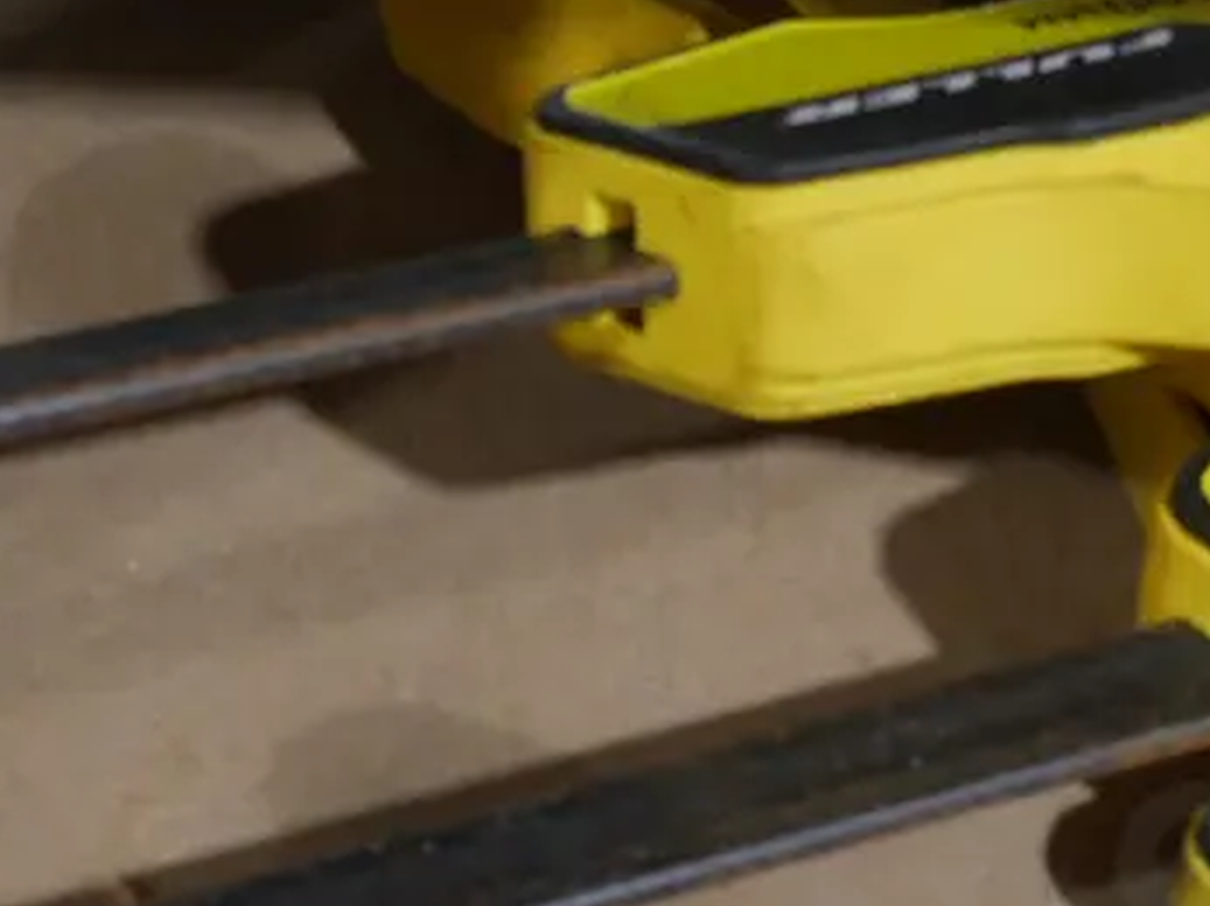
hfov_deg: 12.7
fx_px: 5379
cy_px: 951
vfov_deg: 9.5
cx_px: 1077
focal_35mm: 154
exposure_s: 1/60
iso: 1250
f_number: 5.3
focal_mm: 26
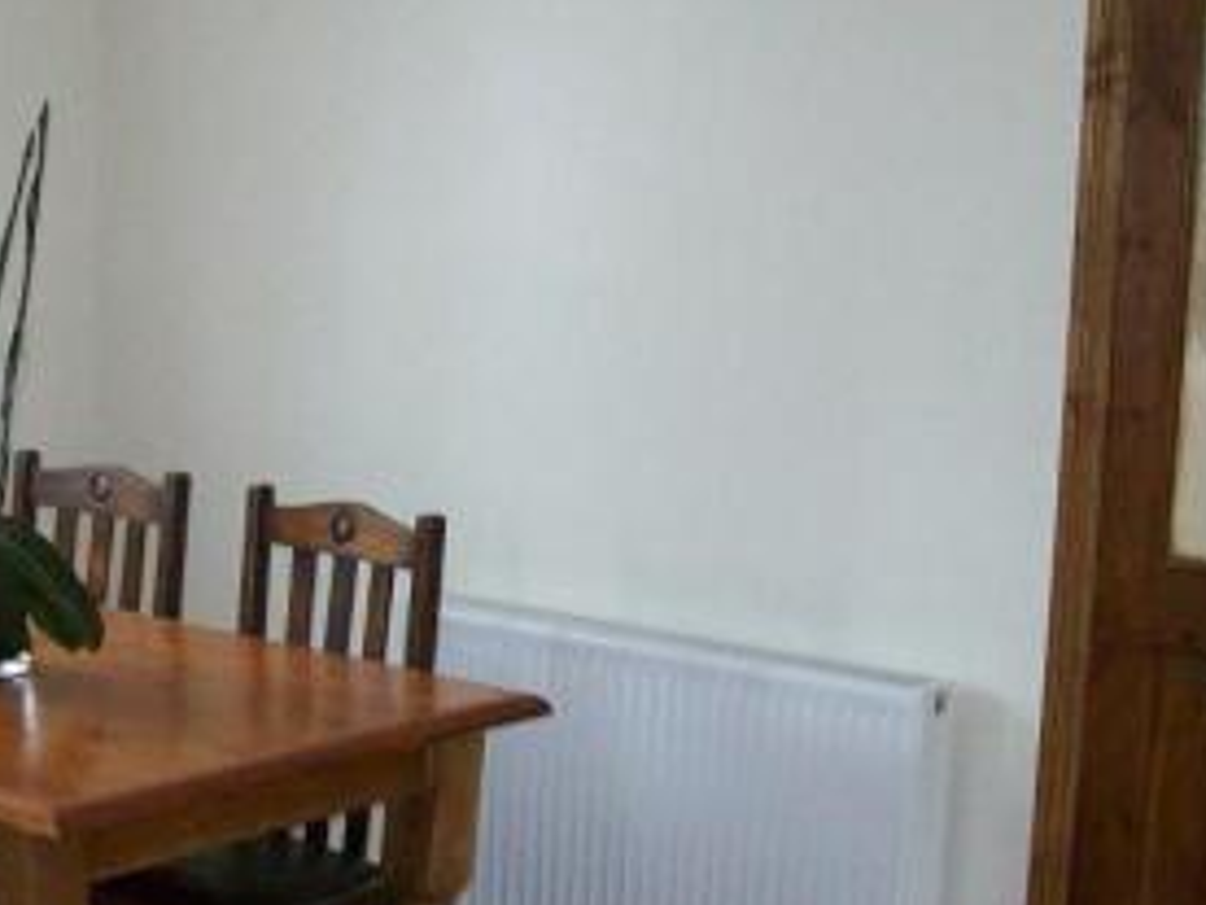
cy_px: 658
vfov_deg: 19.3
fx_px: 2648
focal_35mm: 76
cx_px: 413
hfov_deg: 25.5
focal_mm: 6
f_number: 2.7
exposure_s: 1/64
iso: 200
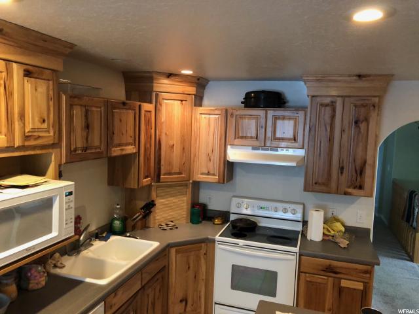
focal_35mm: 28
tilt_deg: -5.0
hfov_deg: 63.4
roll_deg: -2.4
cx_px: 210
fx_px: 339
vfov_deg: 49.7
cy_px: 157
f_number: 1.8
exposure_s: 1/40
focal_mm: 3.99
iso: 320
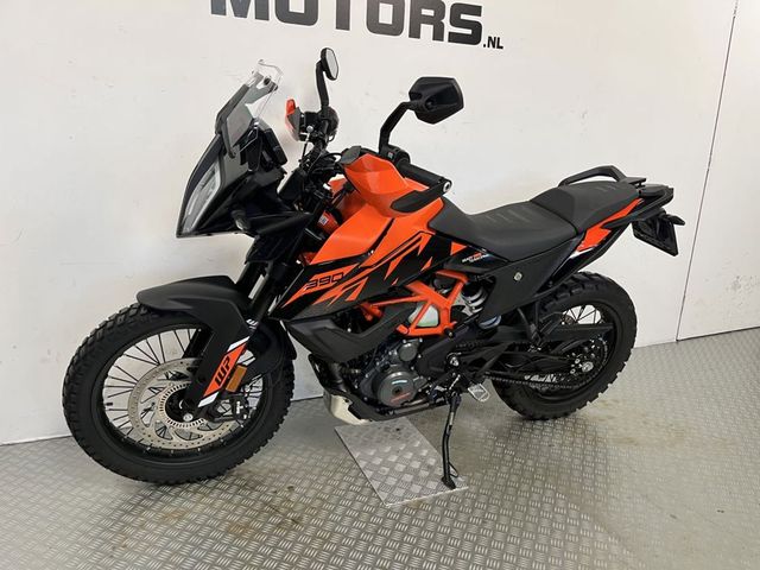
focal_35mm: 26
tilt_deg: -15.3
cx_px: 380
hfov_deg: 67.3
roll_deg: -2.7
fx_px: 571
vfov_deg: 53.1
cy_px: 285
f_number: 1.6
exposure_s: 1/50
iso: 100
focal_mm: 5.1
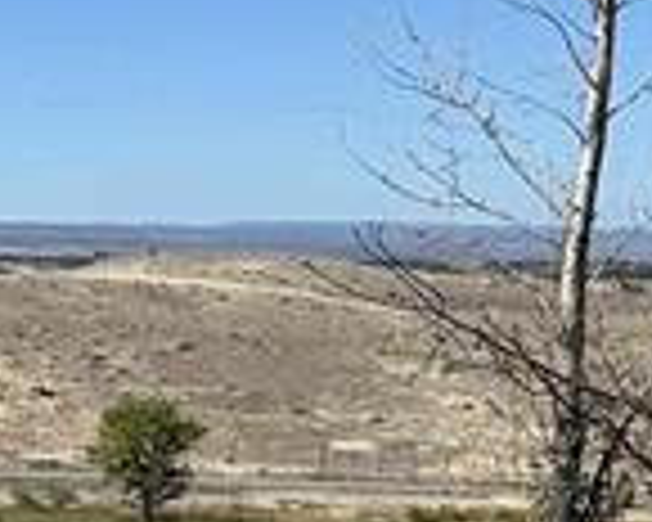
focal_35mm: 165
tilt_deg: -3.4
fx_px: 3184
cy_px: 360
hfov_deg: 10.7
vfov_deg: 9.4
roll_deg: -1.2
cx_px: -661
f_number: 1.78
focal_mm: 6.86
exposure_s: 1/7576
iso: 80
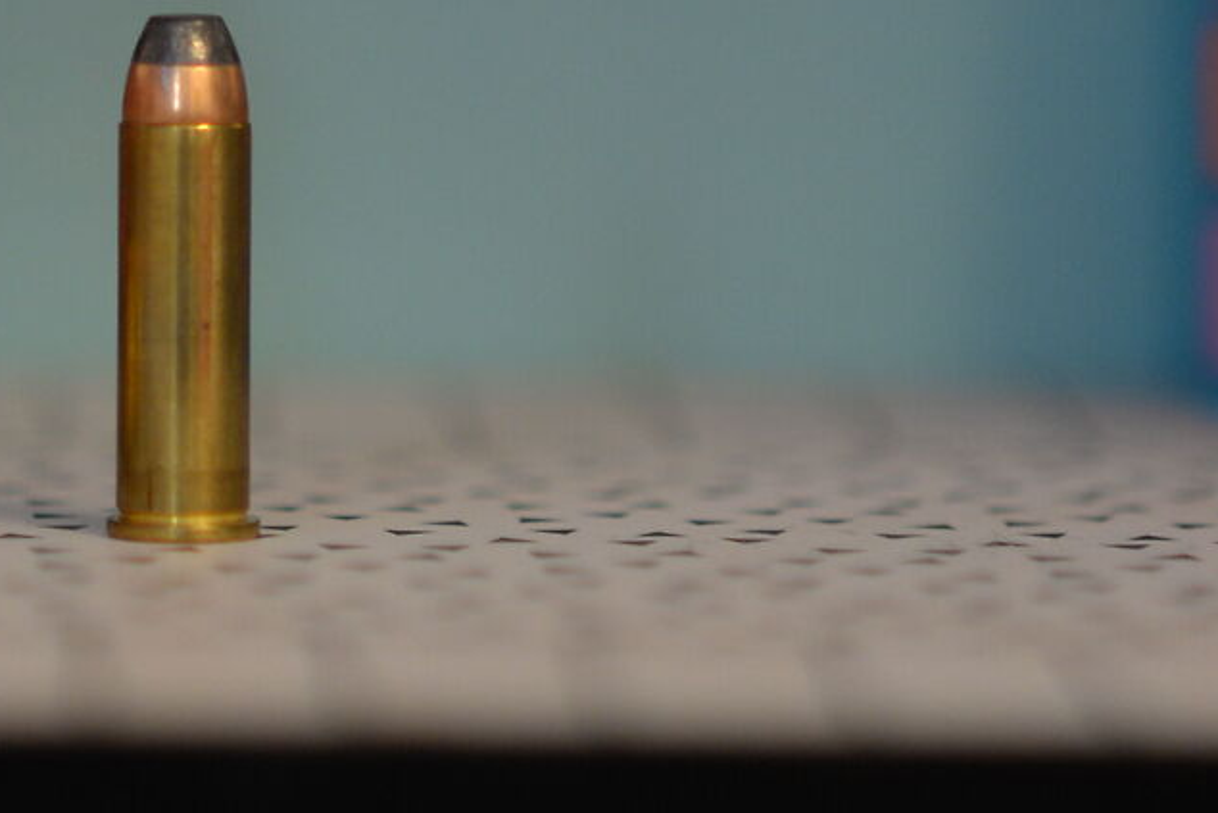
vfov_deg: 4.2
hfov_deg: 6.4
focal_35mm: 322
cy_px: -628
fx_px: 10896
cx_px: 254
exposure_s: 1/200
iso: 640
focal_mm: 85
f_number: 1.8
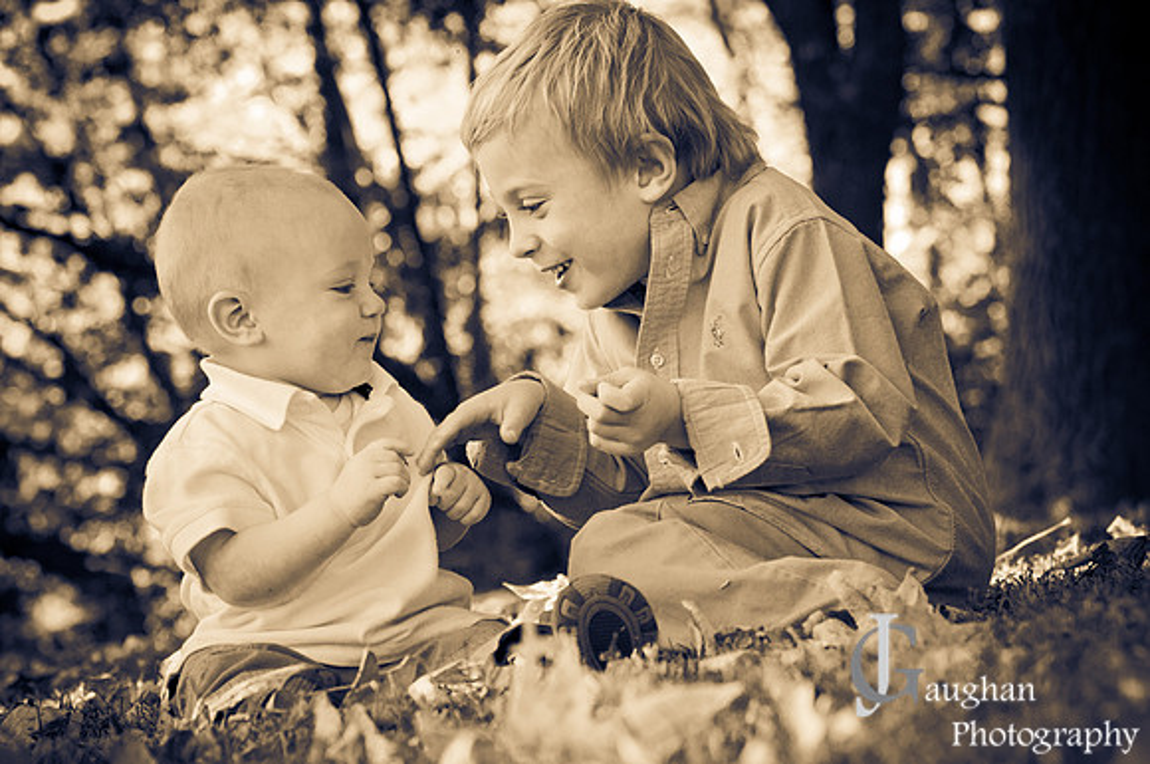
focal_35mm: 117
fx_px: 3732
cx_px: 575
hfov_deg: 17.5
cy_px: 382
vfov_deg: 11.7
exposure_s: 1/320
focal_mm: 78
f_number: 4.5
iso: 640
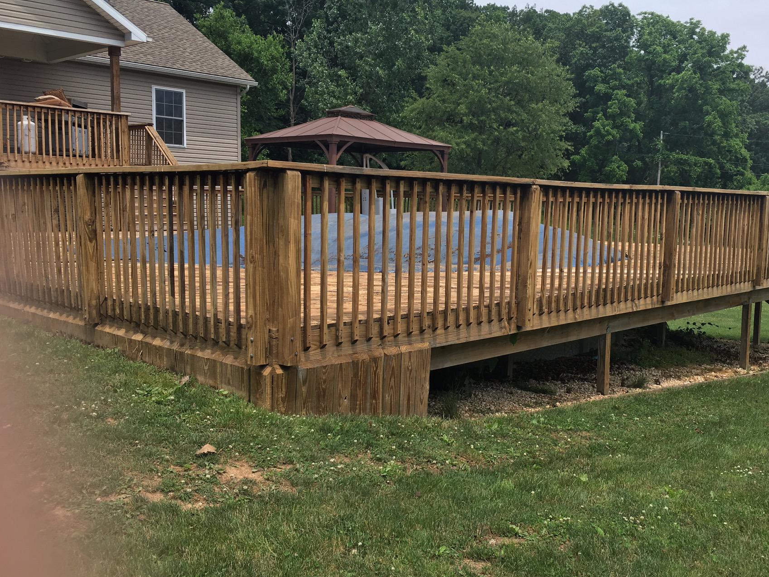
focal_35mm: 35
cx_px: 450
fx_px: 778
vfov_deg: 40.7
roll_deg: -0.9
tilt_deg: -4.6
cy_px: 274
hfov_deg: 52.4
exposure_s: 1/916
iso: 25
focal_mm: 4.15
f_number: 2.2
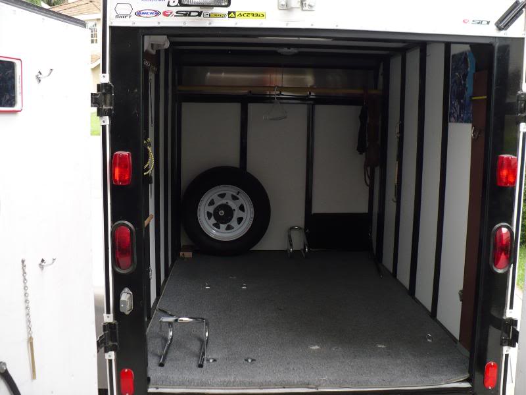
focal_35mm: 37
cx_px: 263
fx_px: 562
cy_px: 198
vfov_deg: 38.7
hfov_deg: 50.1
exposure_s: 1/100
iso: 100
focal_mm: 6.1
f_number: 2.8
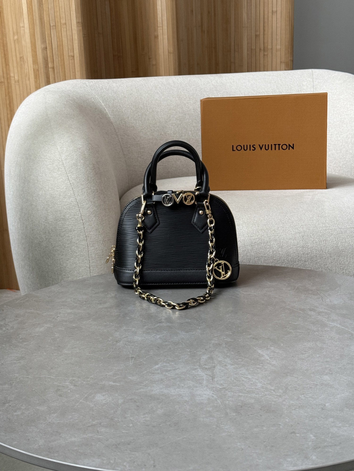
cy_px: 236
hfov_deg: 30.3
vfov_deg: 39.7
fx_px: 654
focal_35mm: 48
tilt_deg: -13.0
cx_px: 177
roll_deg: +0.8
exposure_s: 1/60
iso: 200
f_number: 1.78
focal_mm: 6.76
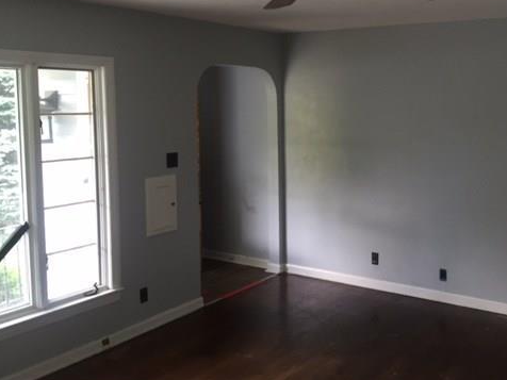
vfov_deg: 36.7
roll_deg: -2.6
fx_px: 571
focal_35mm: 39
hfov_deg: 47.1
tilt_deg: -5.2
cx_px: 336
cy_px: 153
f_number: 2.2
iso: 64
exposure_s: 1/30
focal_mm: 4.15
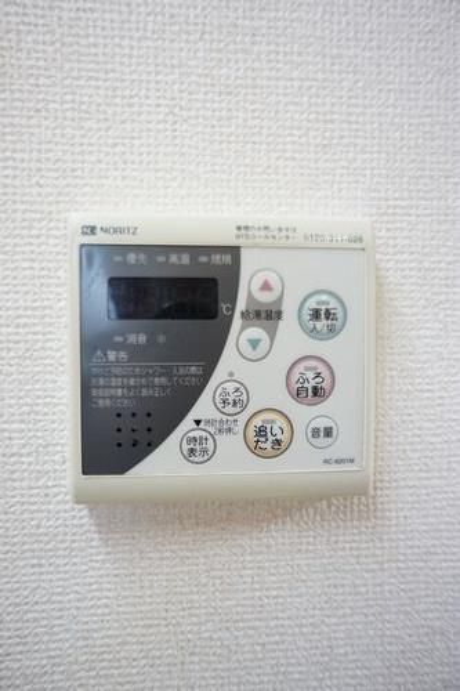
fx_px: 460
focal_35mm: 24
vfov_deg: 73.8
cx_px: 230
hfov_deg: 53.1
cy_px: 346
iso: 640
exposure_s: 1/60
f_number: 2.8
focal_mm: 16
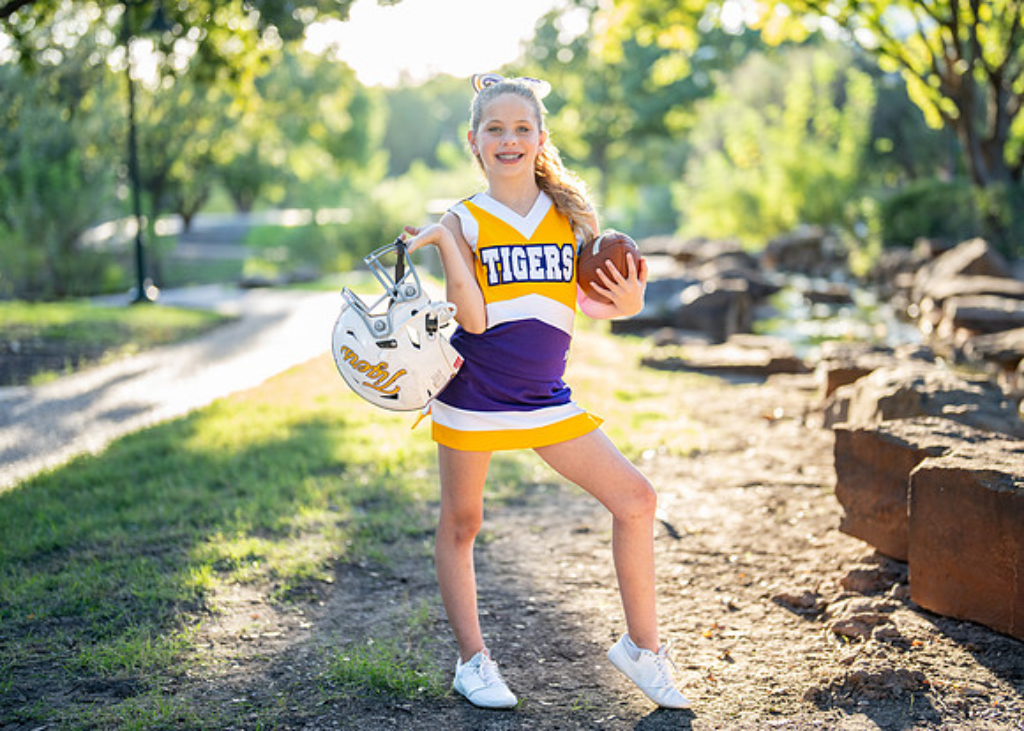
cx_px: 559
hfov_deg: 33.9
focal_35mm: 58
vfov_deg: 24.5
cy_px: 351
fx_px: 1680
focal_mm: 50
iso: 250
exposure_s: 1/800
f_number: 1.2
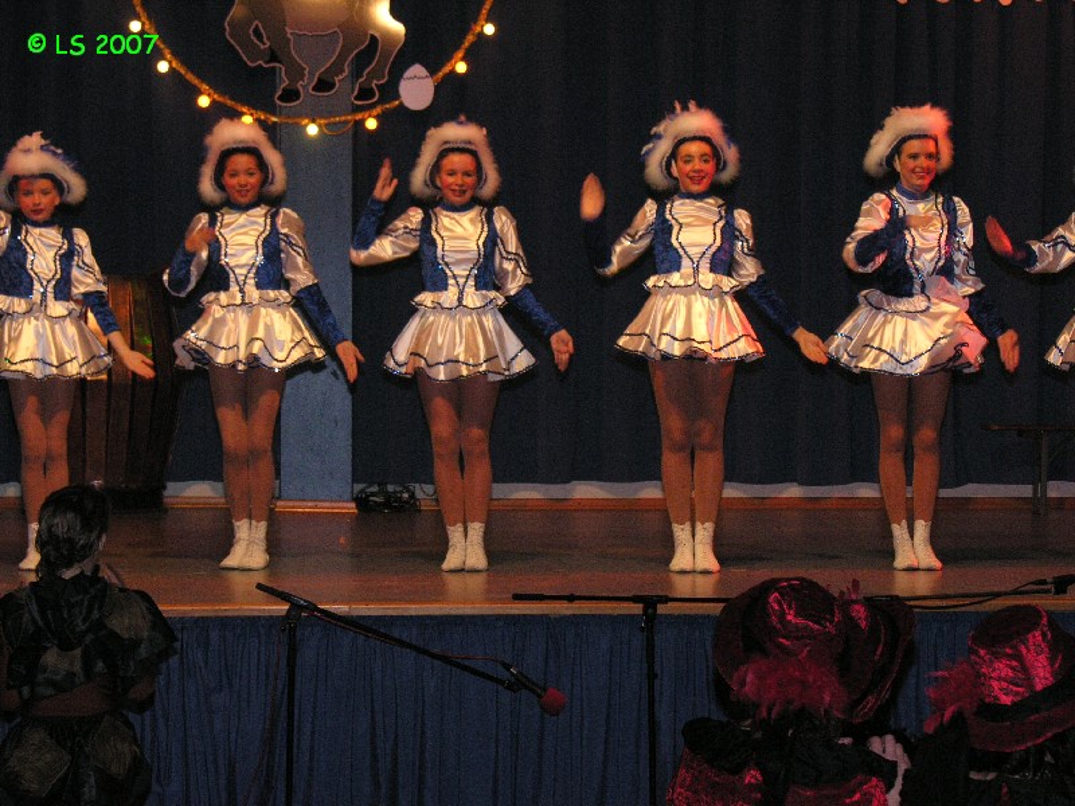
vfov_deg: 17.2
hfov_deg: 22.8
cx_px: 538
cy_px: 403
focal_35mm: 86
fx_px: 2671
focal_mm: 21.8
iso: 200
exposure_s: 1/60.1
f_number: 4.4
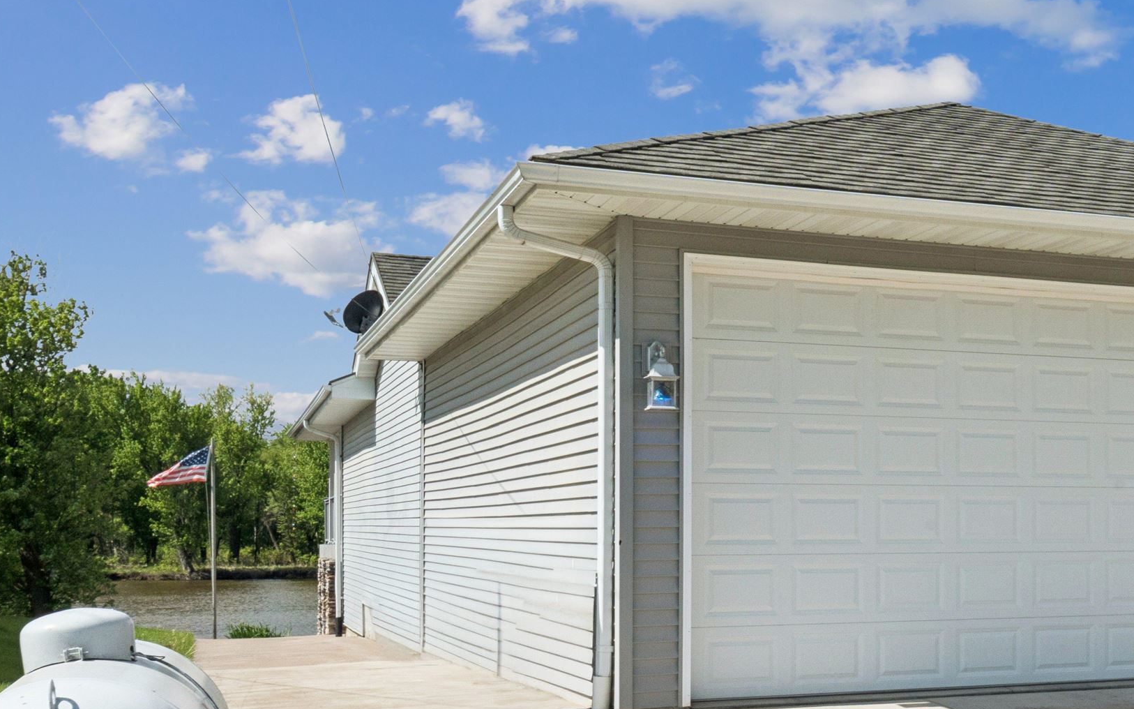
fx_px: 1607
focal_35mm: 52
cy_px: 410
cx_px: 1018
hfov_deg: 36.5
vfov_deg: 24.8
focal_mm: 27
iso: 800
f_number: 16
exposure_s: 1/1000
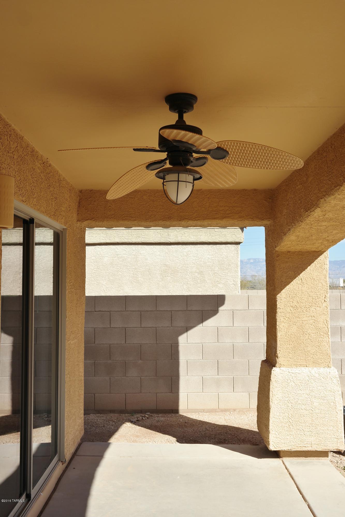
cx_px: 172
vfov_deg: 53.1
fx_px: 518
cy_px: 258
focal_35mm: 36
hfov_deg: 36.9
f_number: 6.3
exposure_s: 1/250
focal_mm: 24
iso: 100
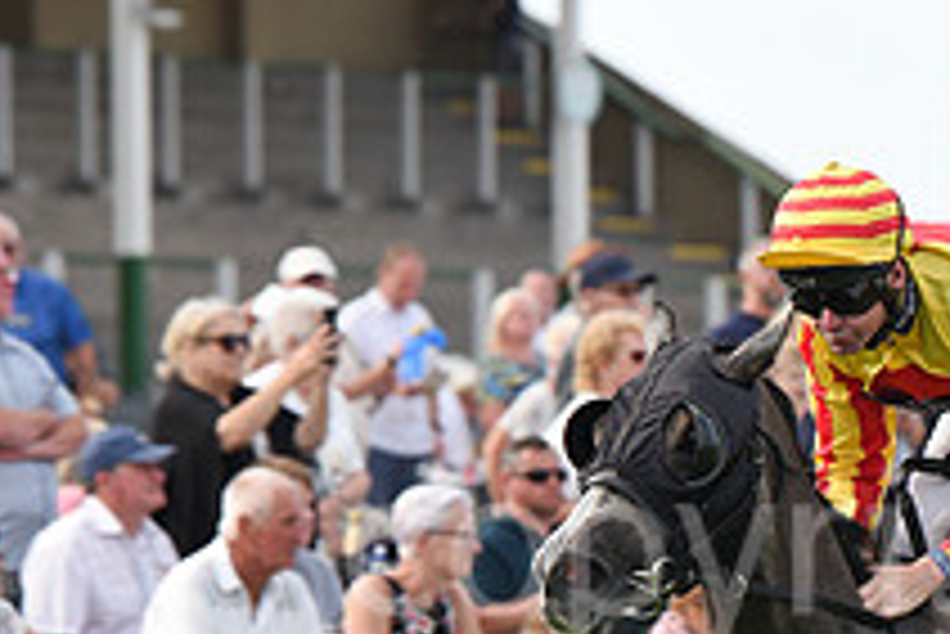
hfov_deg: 3.7
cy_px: 834
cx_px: 936
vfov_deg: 2.5
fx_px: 14497
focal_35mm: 549
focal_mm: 200
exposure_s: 1/1000
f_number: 5.6
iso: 400
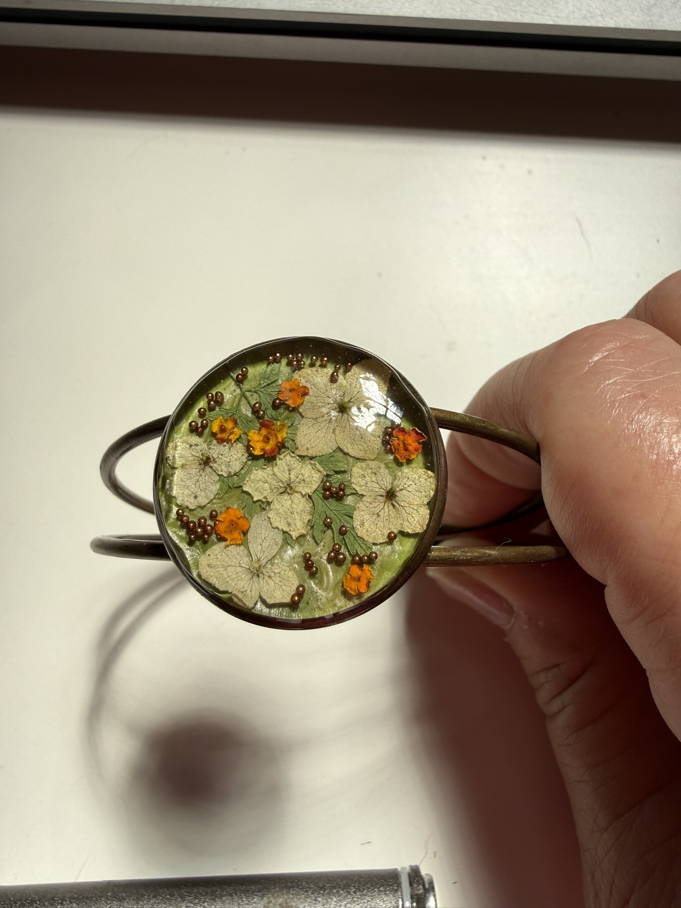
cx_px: 340
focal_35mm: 24
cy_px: 454
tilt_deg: -73.2
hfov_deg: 56.8
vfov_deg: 71.6
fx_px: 630
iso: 40
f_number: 2.2
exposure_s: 1/812
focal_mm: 2.22
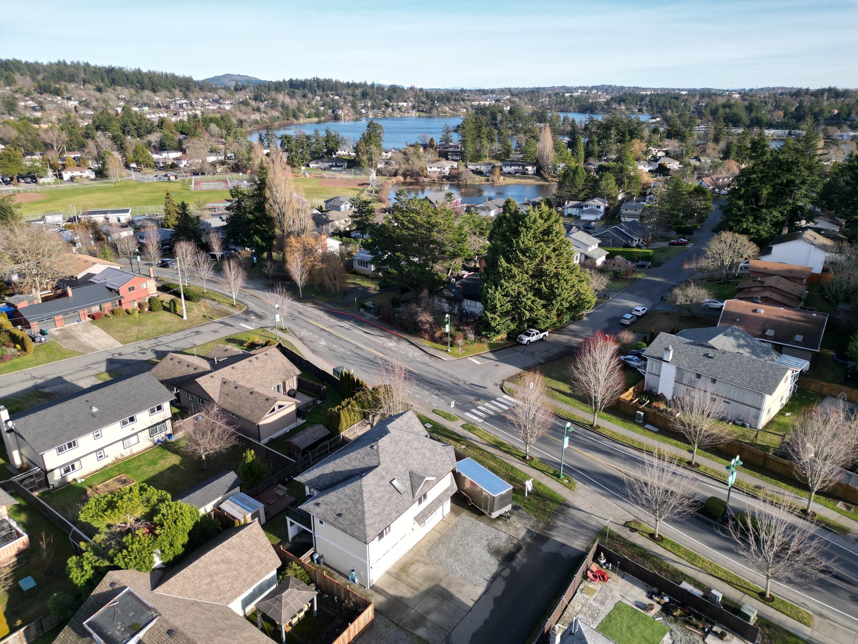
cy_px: 322
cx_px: 429
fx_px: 595
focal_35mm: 24
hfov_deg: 71.6
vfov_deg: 56.8
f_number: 1.7
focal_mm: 6.72
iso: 110
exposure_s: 1/100
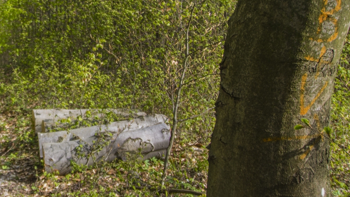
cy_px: 61
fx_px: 549
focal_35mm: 59
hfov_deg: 33.3
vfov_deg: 20.2
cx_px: 27
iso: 100
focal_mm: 17
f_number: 2.8
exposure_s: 1/1000
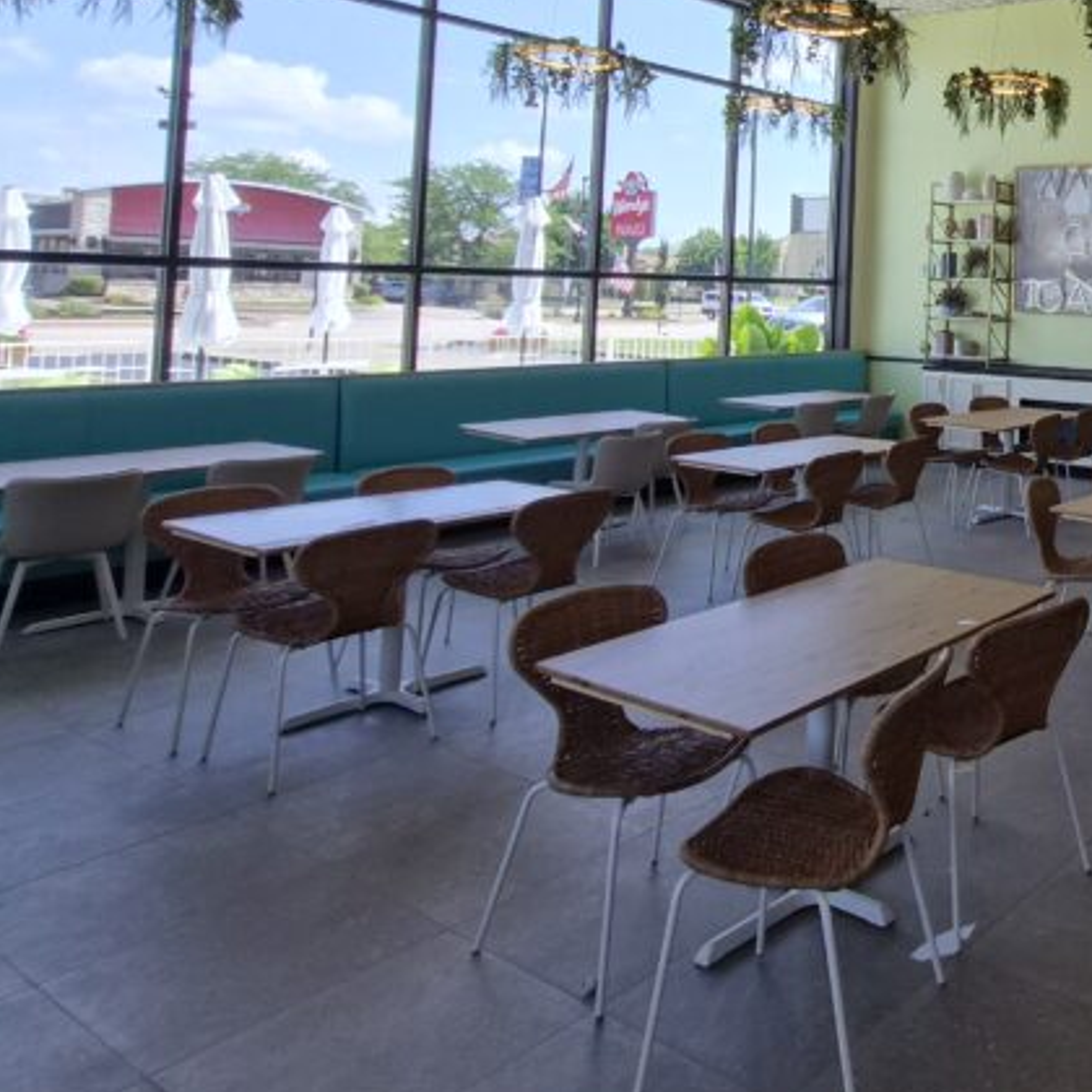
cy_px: 255
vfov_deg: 54.3
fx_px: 999
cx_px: 1162
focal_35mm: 28
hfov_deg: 45.3
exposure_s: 1/284
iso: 25
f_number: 2.2
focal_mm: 1.7
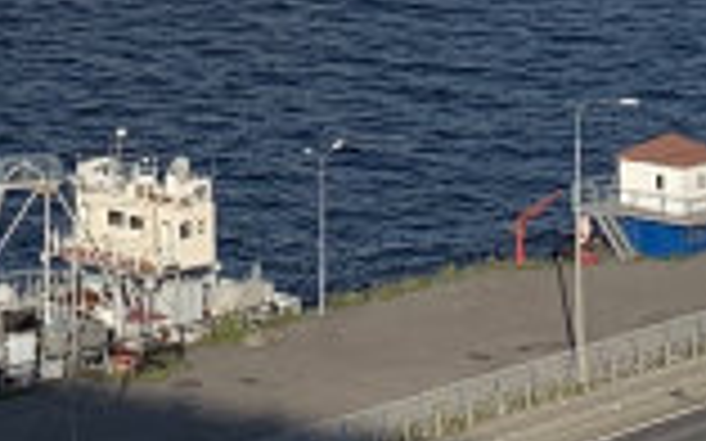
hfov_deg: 11.4
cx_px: -193
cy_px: -774
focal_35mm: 180
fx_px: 3462
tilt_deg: +3.7
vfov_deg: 6.7
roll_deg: -1.6
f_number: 1.8
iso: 25
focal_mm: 4.25
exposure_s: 1/2309
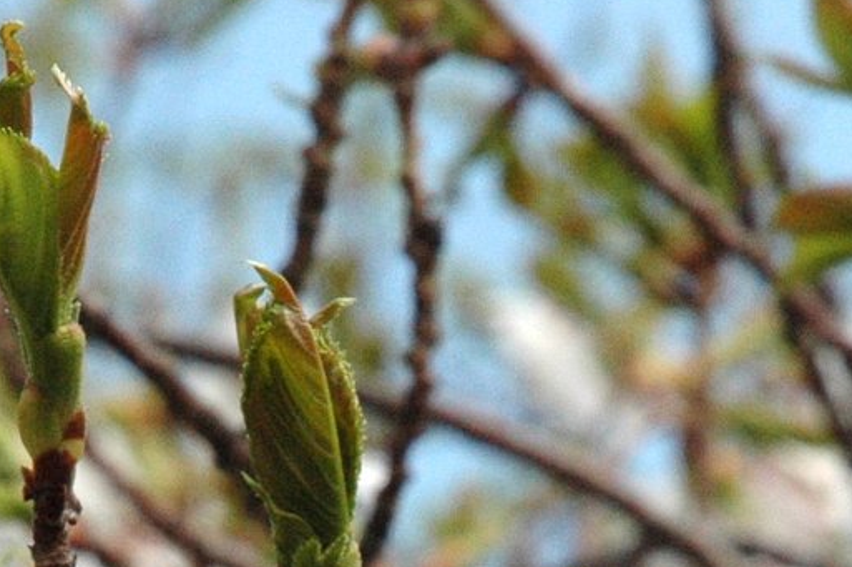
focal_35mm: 419
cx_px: 568
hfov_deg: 4.9
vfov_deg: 3.3
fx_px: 9907
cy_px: 1056
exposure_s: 1/500
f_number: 11
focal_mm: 70
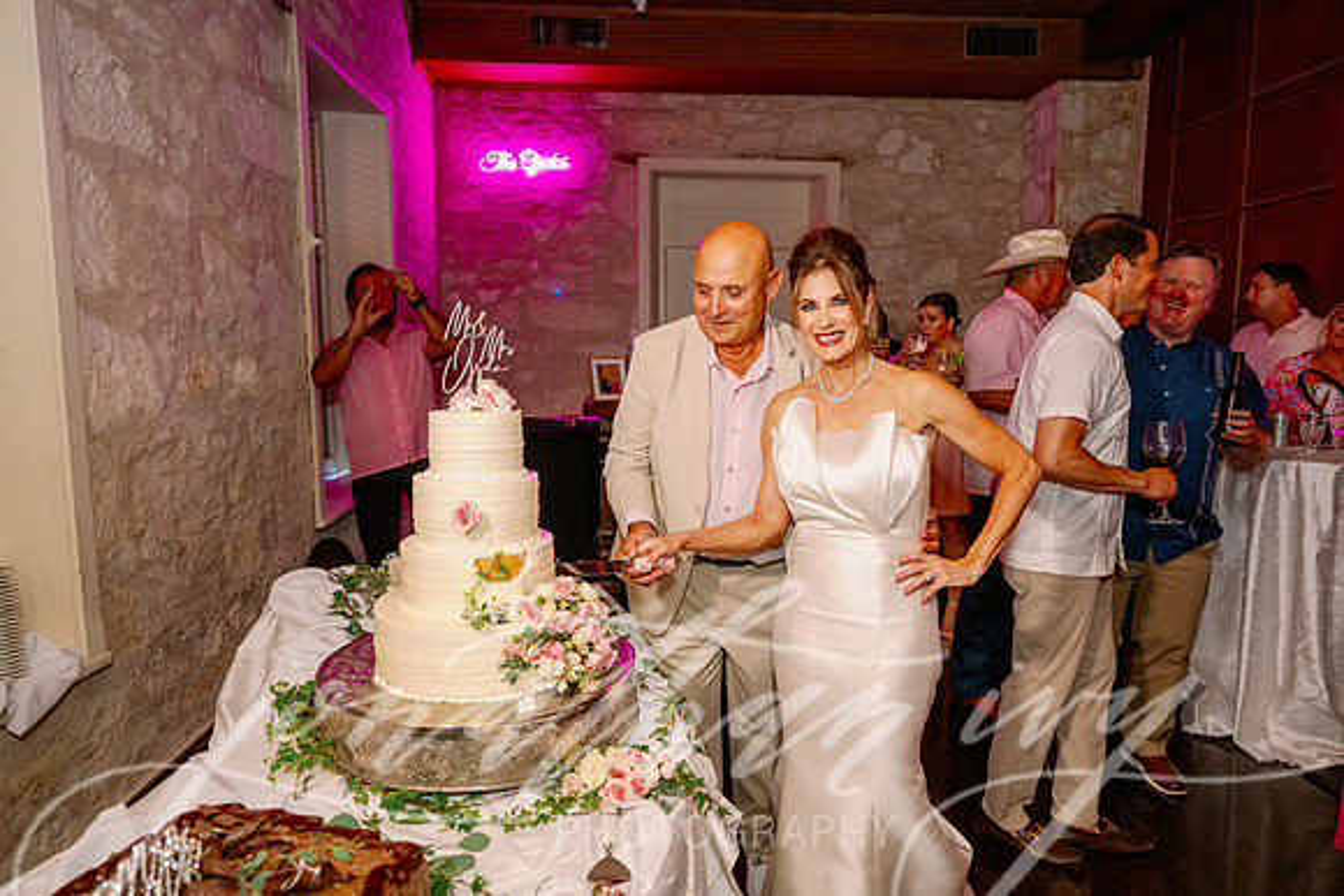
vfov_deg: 53.2
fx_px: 896
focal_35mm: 24
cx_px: 672
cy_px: 448
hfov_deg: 73.7
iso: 2000
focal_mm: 24
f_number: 3.5
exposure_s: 1/125
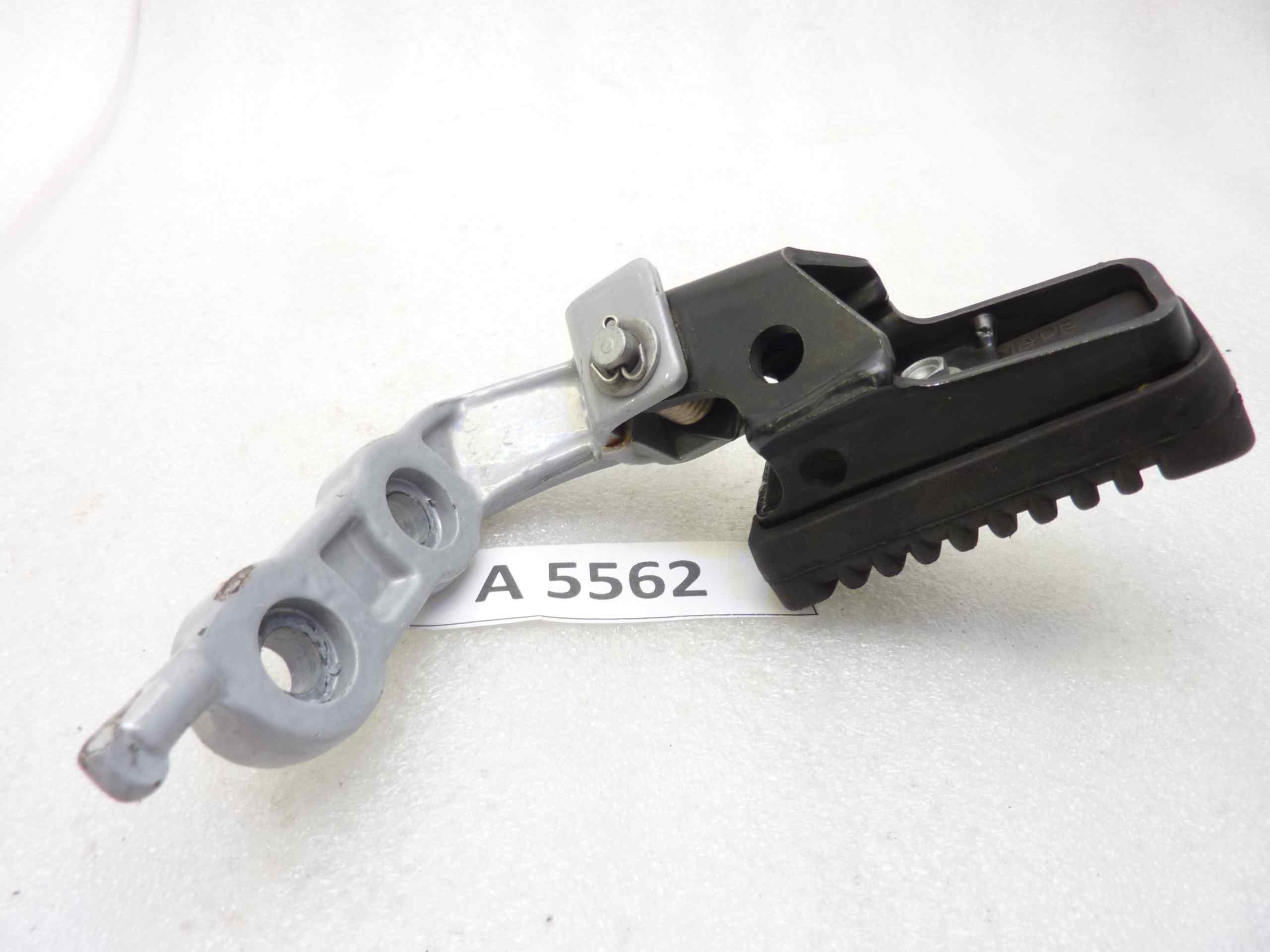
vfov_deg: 54.9
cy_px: 476
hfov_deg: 69.4
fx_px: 917
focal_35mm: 25
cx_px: 635
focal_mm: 4.1
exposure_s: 1/10
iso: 80
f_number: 3.3
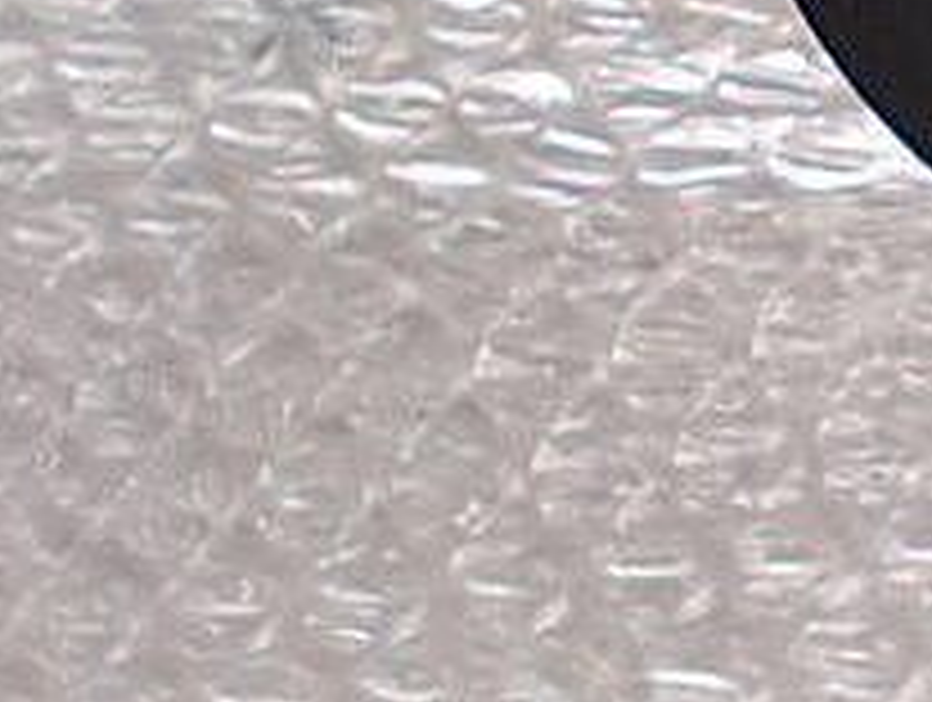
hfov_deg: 17.0
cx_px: 1256
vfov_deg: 13.7
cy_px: 360
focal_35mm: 108
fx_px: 2913
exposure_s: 1/80
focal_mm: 6.3
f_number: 3.1
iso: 64
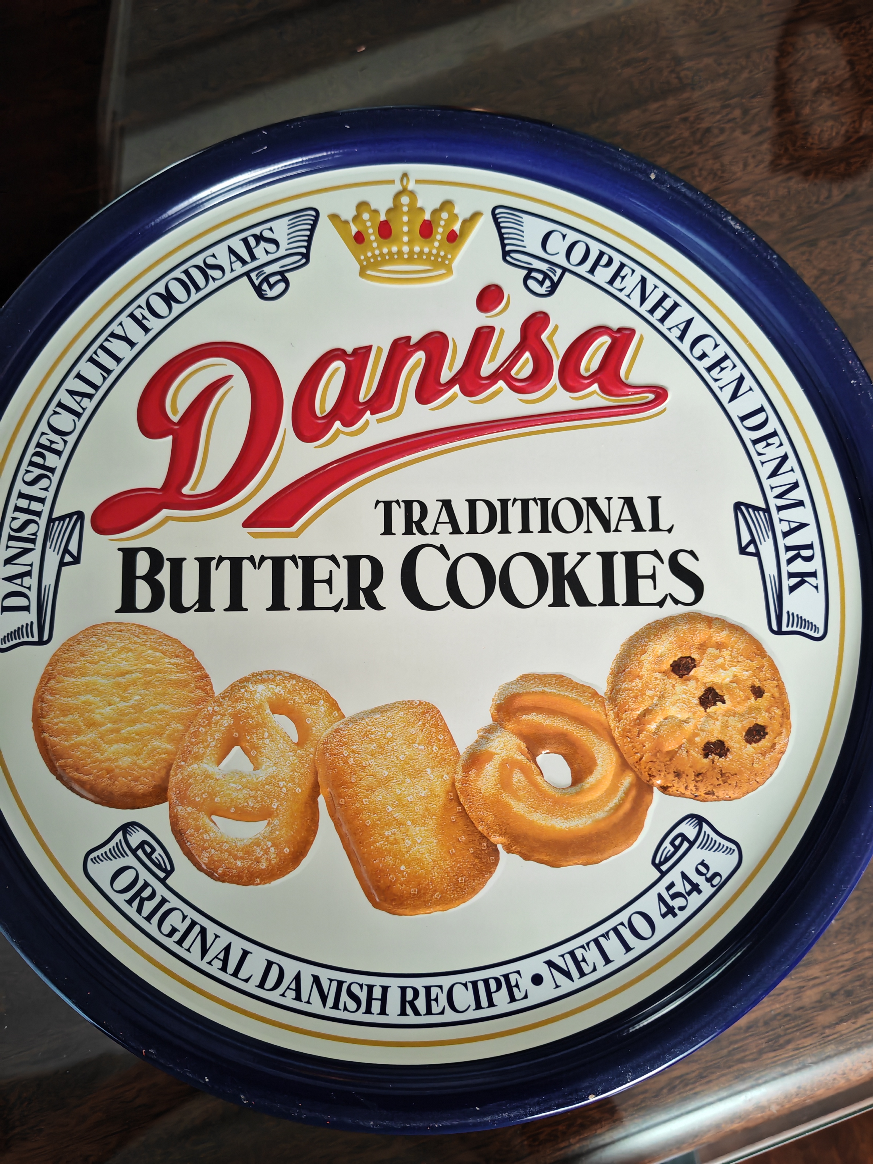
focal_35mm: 27
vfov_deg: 65.3
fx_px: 908
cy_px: 582
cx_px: 436
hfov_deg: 51.4
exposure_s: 1/33
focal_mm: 5.52
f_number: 1.95
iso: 1250
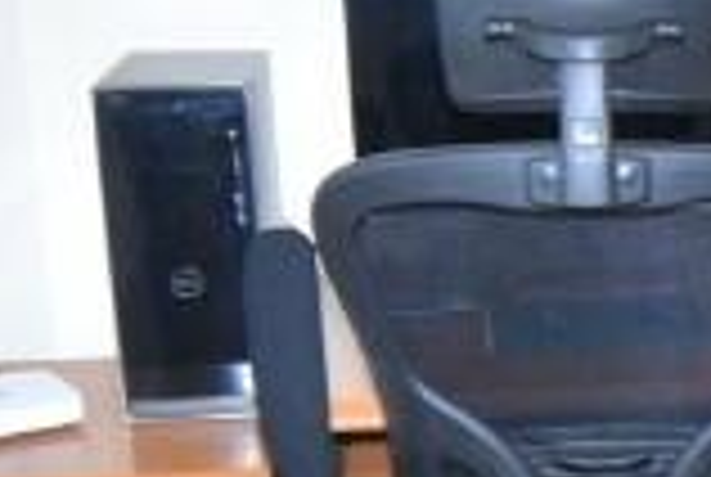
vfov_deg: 14.1
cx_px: 963
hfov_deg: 19.2
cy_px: 371
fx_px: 1919
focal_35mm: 97
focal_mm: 10
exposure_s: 1/125
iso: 1250
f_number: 4.5
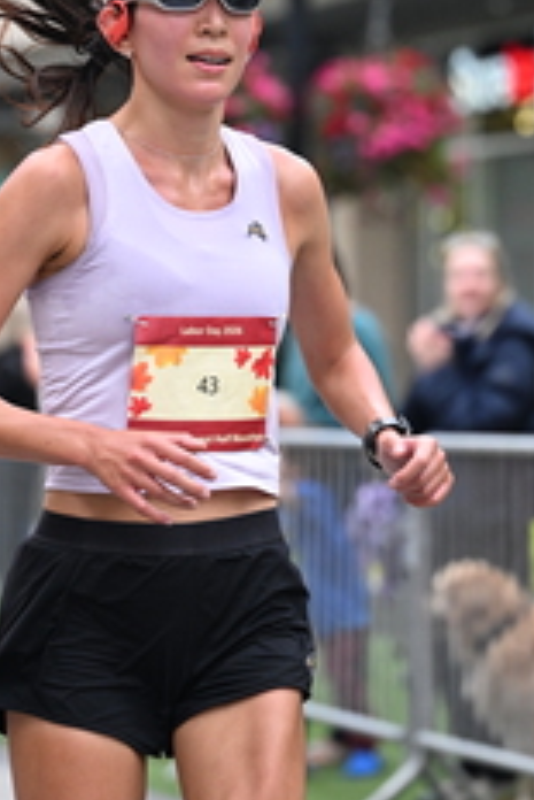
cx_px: 264
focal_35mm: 225
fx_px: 4998
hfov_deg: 6.1
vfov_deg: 9.1
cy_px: 197
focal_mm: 95
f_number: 2.8
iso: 1600
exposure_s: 1/1000
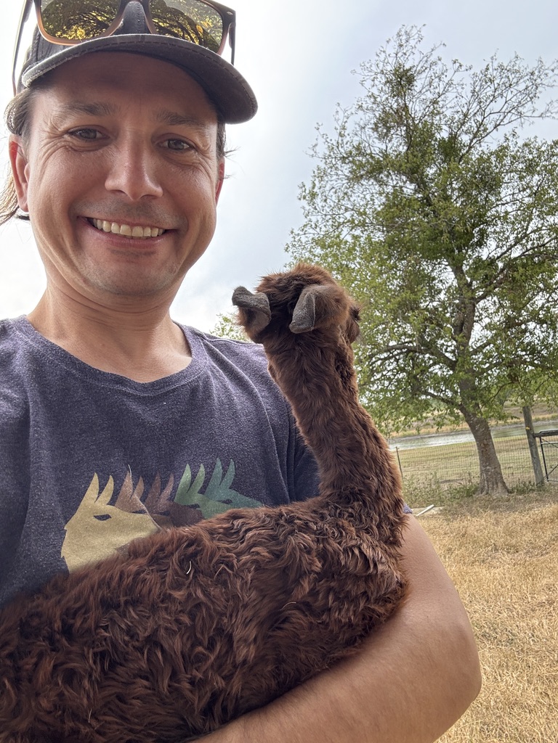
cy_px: 372
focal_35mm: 30
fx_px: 645
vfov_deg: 60.0
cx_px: 279
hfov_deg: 46.8
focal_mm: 2.69
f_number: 1.9
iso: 20
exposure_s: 1/142
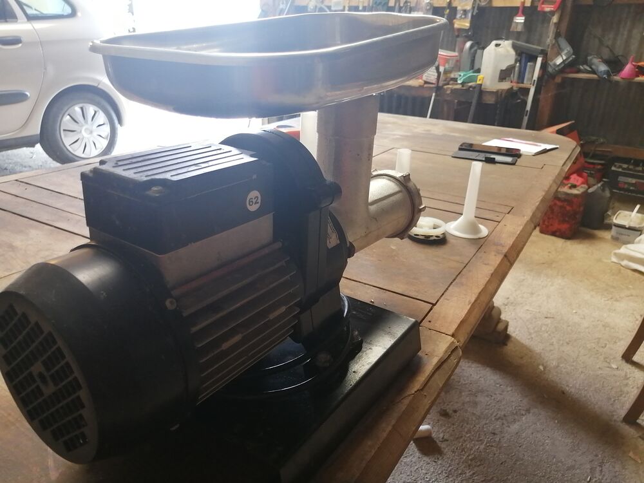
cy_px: 242
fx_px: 502
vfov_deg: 51.4
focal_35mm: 27
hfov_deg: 65.3
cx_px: 322
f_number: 1.8
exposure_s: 1/33.3
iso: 100
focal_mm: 3.62
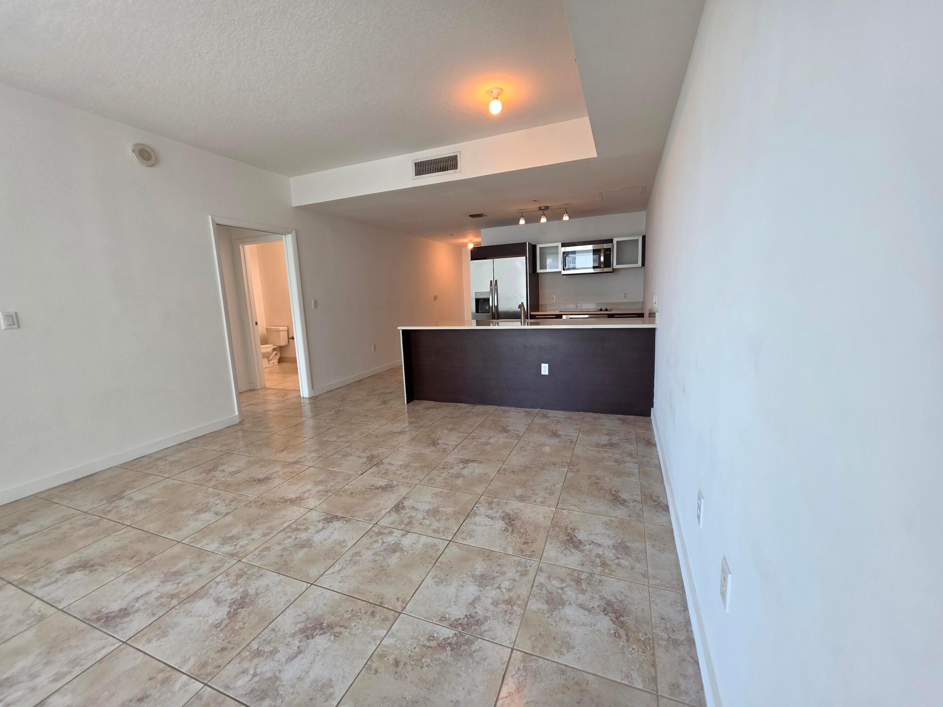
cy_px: 354
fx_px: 354
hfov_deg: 106.2
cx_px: 472
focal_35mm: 13
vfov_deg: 89.9
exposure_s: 1/120
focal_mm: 2.2
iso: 100
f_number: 1.9
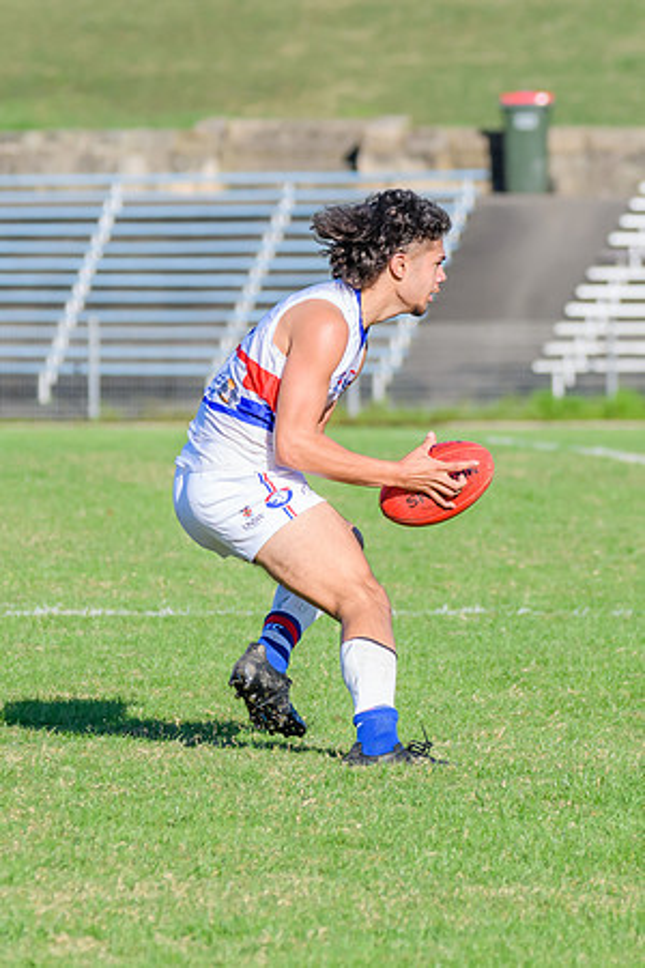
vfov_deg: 3.9
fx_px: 14290
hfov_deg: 2.6
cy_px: 443
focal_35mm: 532
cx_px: 467
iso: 800
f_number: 7.1
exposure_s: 1/2000
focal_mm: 240
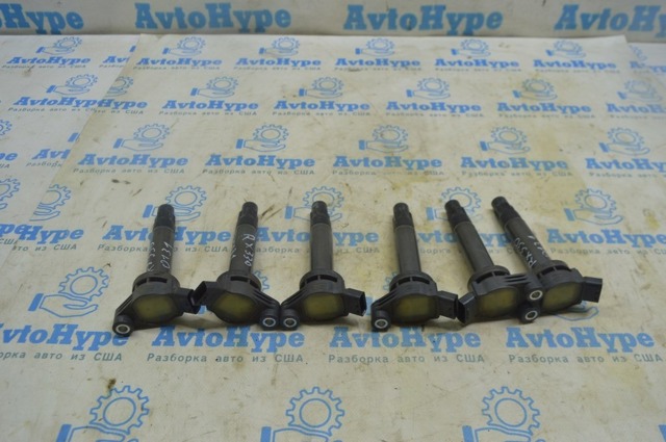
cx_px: 333
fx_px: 554
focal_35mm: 30
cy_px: 221
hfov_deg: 62.0
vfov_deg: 43.5
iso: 400
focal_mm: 20
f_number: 5.6
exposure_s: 1/40
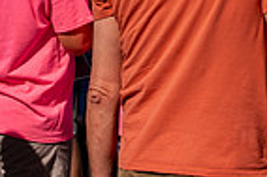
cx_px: 302
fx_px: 2153
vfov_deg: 4.7
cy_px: -15
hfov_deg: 7.1
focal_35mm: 291
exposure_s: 1/1600
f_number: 11
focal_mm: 62
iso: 800
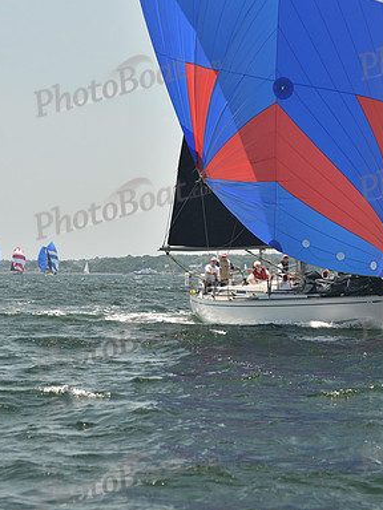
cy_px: 256
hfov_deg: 10.7
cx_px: 291
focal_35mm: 138
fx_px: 2036
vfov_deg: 14.3
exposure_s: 1/640
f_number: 5.6
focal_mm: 95
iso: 250
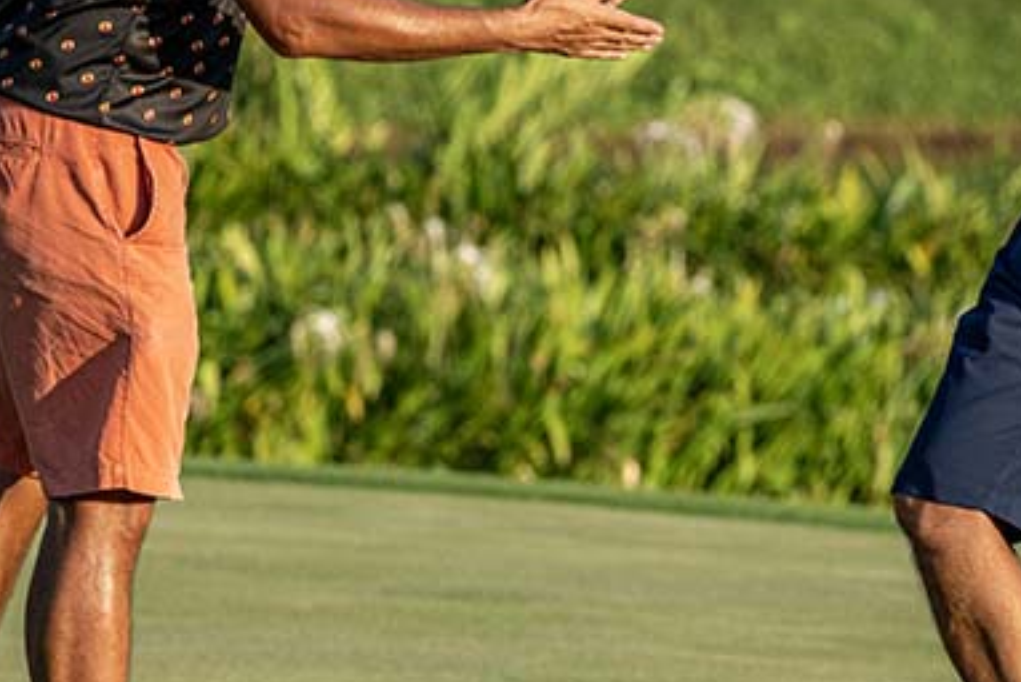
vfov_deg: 4.4
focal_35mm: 313
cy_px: 186
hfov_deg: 6.6
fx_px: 8883
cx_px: 909
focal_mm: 125
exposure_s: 1/2000
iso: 450
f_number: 4.5
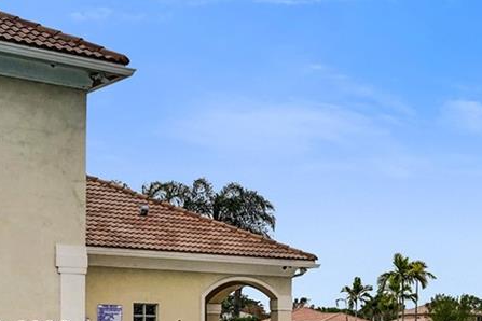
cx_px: 597
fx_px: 910
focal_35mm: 68
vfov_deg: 19.4
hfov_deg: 26.0
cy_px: 332
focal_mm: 19
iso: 1250
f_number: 14
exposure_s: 1/500
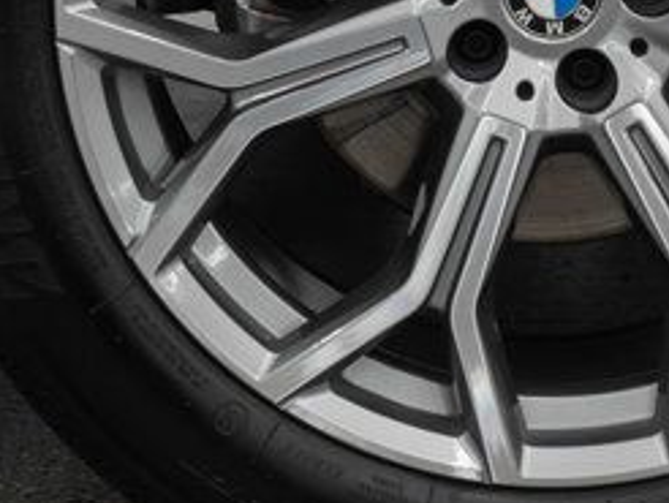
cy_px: -181
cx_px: 495
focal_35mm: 168
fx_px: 3250
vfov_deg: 8.7
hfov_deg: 11.7
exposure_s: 1/50
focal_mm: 28
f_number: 3.2
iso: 200
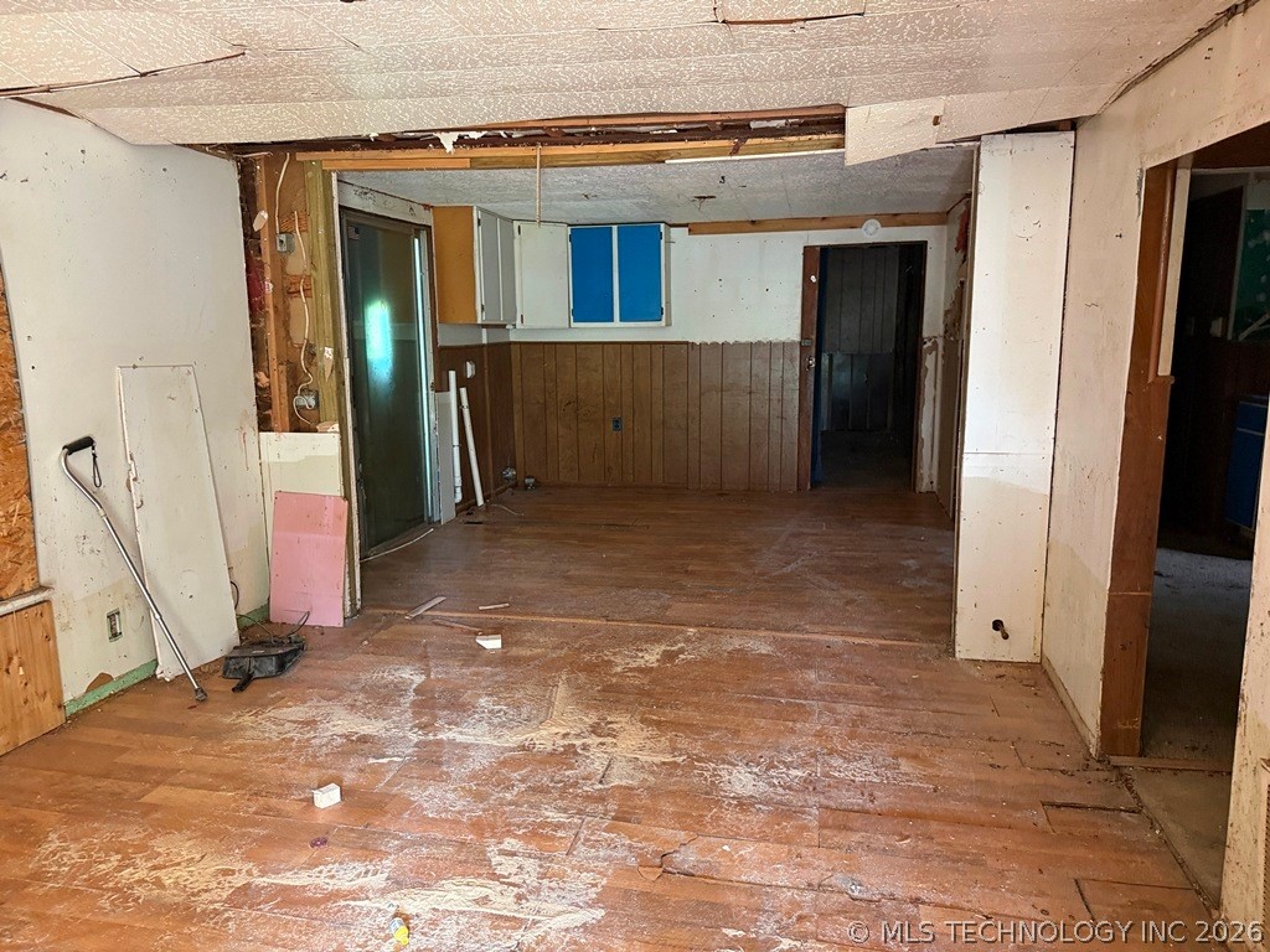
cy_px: 476
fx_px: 881
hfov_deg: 71.6
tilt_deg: -10.0
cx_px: 635
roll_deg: +1.2
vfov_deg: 56.8
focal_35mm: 24
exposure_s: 1/60
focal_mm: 6.76
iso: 400
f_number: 1.78
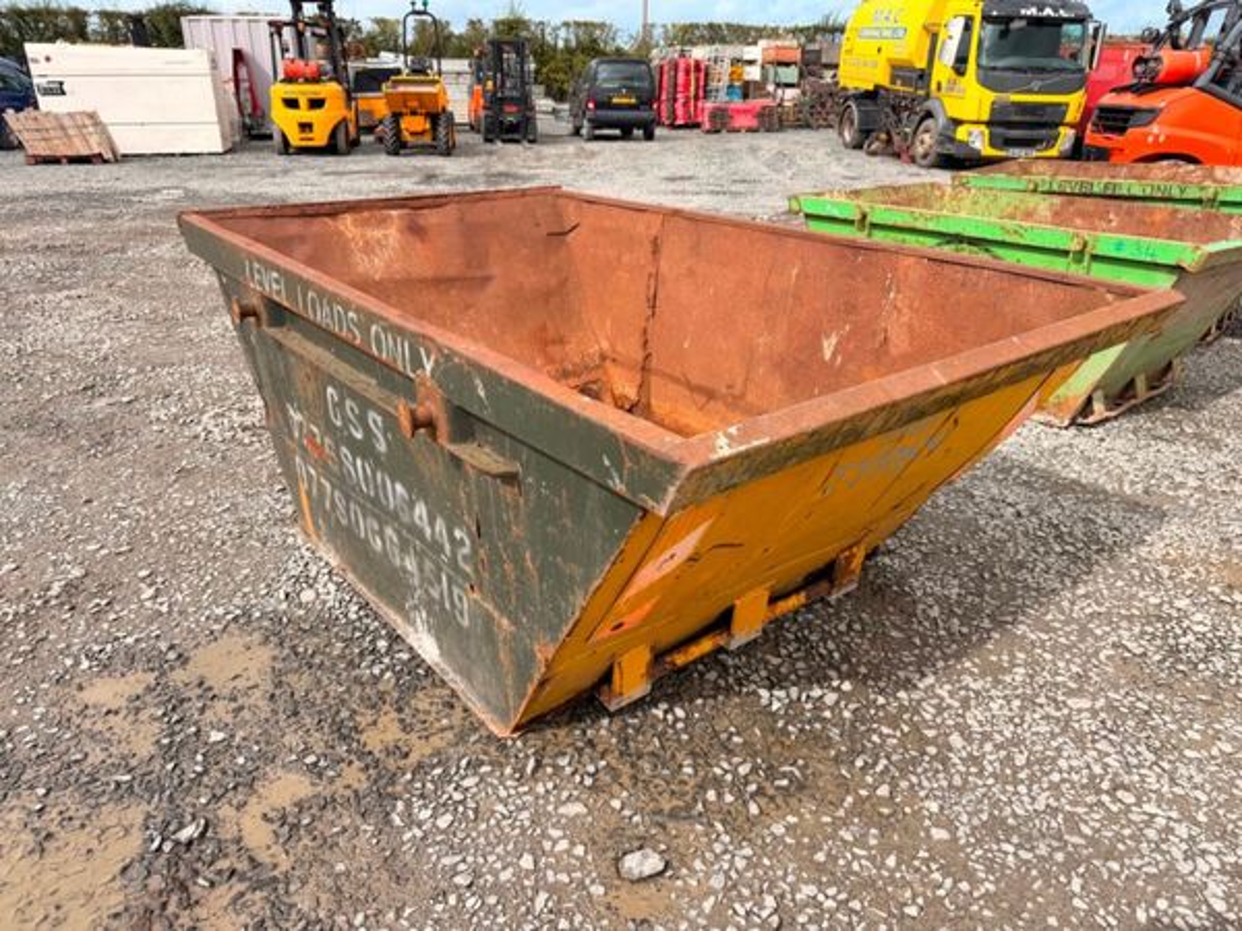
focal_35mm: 24
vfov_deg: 56.8
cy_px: 466
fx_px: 861
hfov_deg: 71.6
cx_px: 621
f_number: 1.78
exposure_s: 1/2232
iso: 80
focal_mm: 6.76
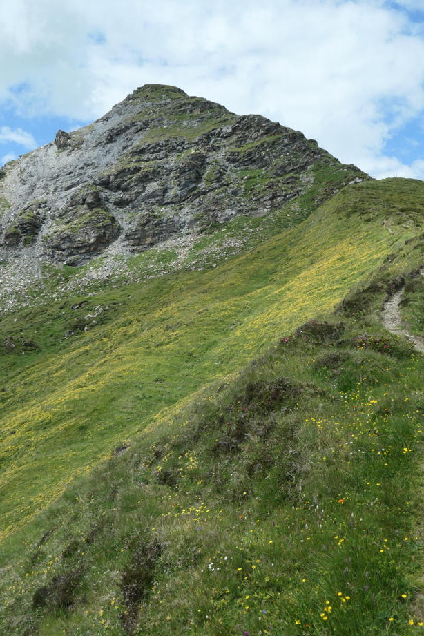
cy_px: 310
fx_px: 671
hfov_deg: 35.1
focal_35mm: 38
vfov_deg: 50.7
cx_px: 216
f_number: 5
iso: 200
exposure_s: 1/1000
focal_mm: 12.8
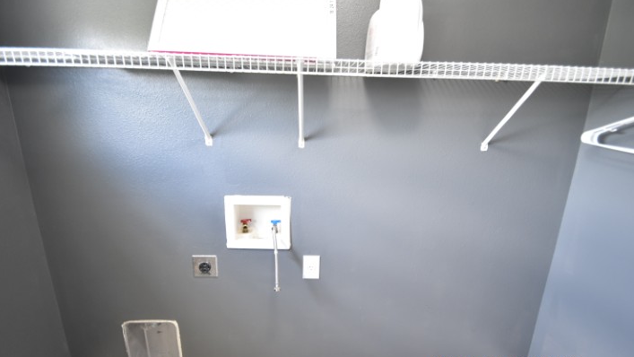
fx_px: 269
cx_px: 317
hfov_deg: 99.4
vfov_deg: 67.1
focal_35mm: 16
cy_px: 183
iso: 800
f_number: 3.5
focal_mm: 10
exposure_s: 1/30
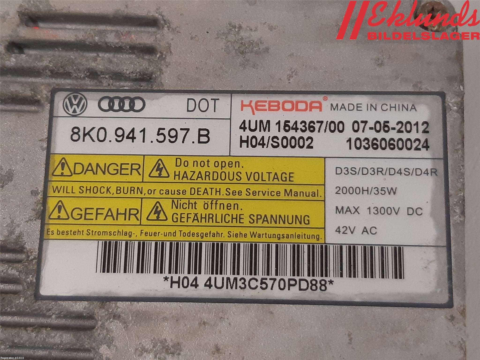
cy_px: 180
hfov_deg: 67.3
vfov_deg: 53.1
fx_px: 361
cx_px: 240
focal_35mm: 26
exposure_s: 1/50
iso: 200
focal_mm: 3.93
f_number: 1.7
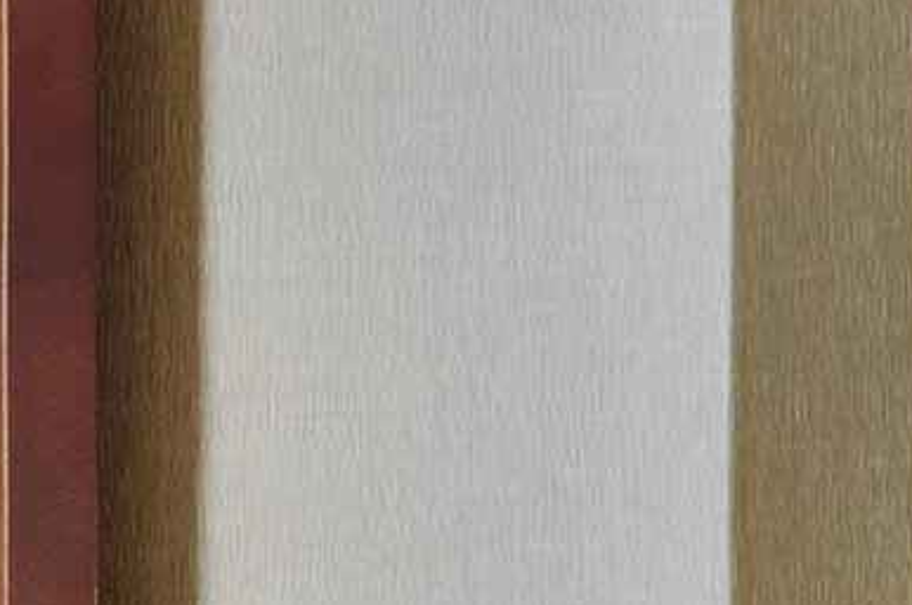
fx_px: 7056
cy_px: 704
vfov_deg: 4.9
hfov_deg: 7.2
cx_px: -829
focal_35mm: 279
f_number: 8
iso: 200
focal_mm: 40
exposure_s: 1/2
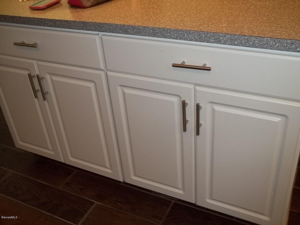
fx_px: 312
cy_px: 112
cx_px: 150
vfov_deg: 39.7
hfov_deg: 51.4
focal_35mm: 36
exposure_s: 1/30
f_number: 3.1
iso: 160
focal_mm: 6.5
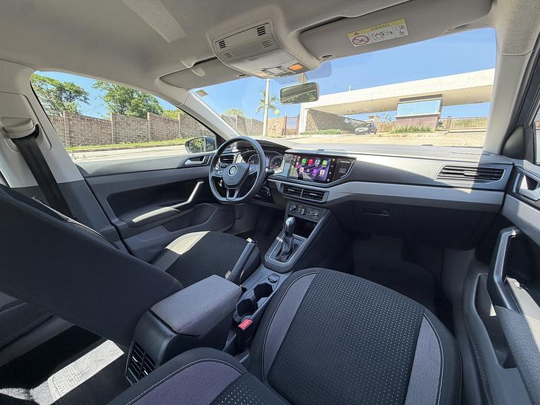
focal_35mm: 14
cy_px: 202
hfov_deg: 102.1
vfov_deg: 85.7
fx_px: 218
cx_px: 270
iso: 200
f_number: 2.2
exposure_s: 1/121
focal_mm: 2.22
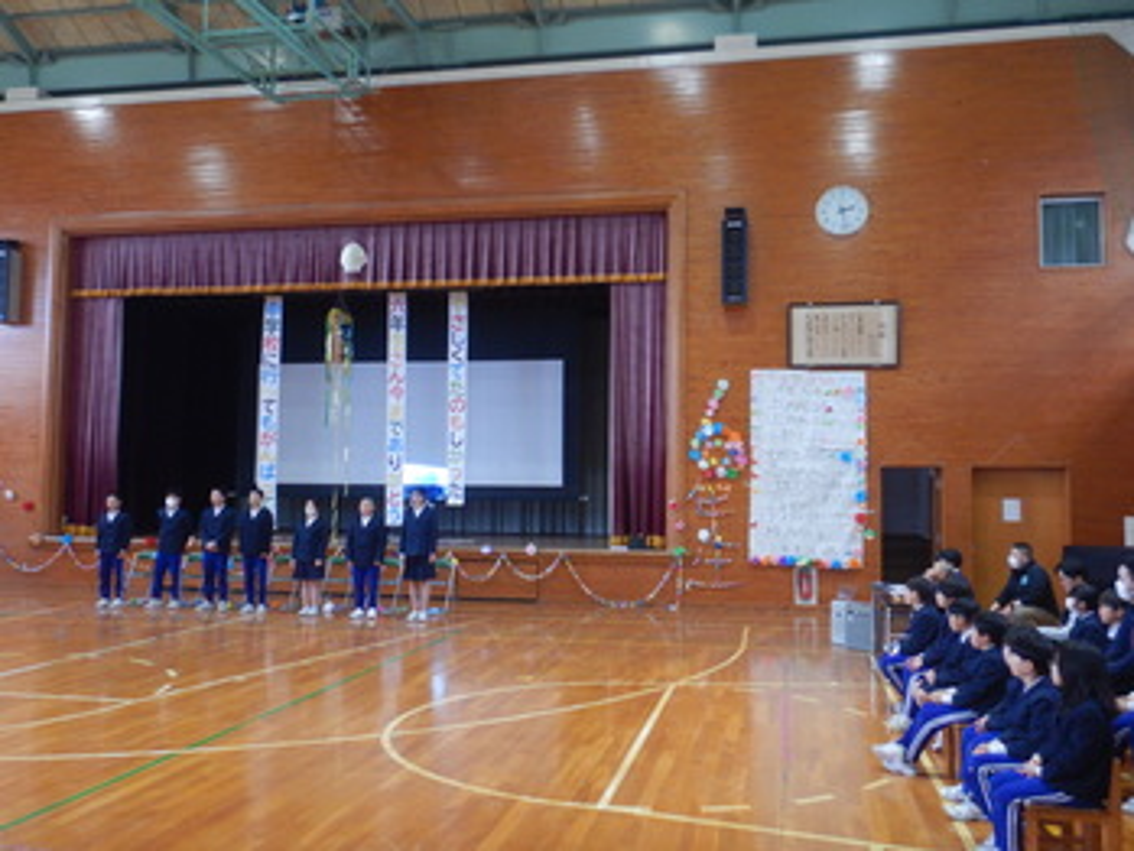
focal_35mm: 31
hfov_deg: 58.3
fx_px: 1016
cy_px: 426
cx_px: 567
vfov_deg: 45.5
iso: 400
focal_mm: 5.6
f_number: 4.2
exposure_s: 1/25
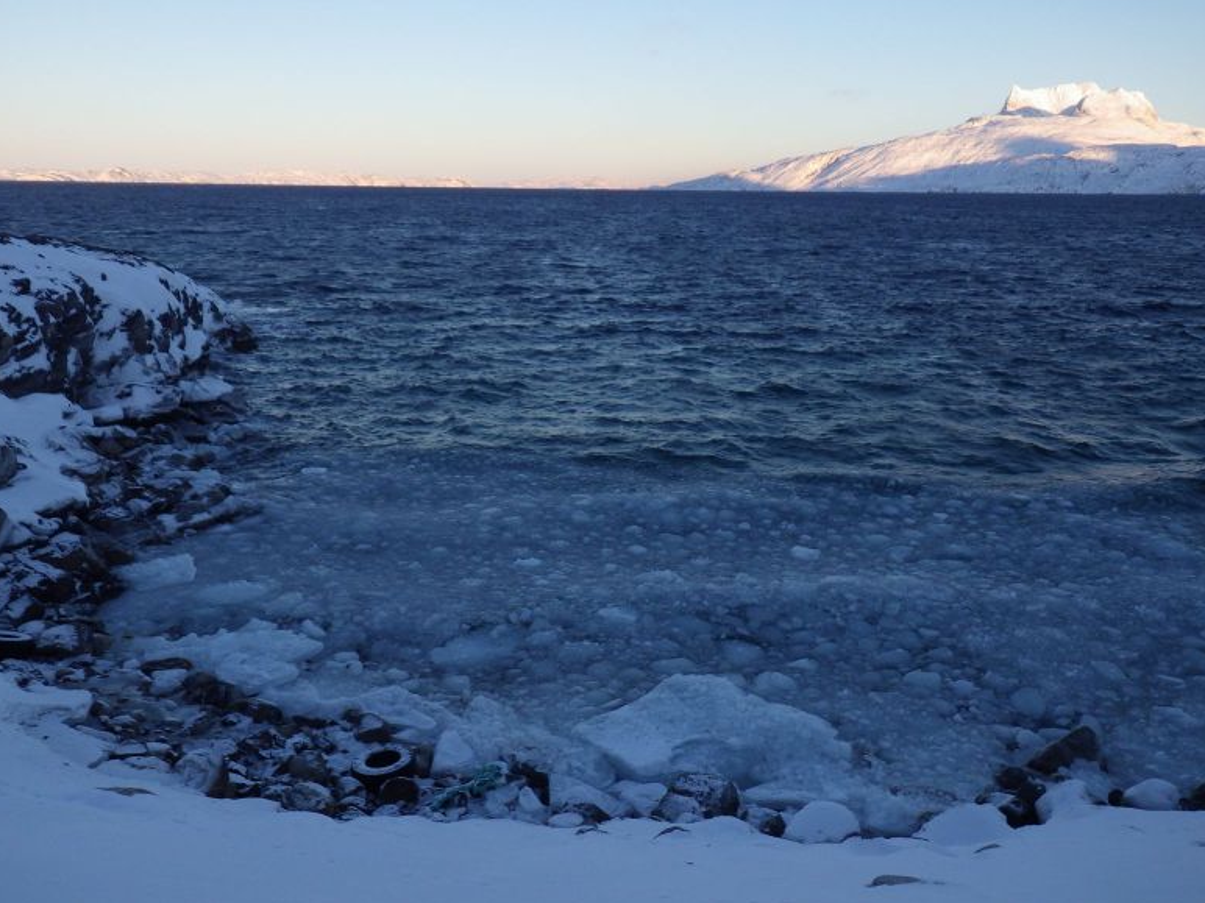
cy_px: 443
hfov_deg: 61.6
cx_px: 584
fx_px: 1010
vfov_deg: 48.2
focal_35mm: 29
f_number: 4.2
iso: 125
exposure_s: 1/250
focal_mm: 5
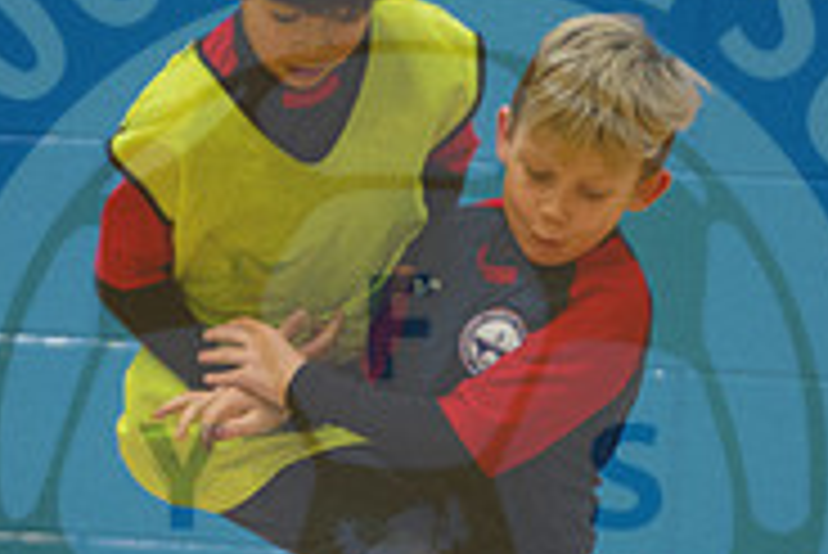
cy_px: 446
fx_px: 28979
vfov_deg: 1.1
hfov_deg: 1.6
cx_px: 396
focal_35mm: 1259
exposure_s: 1/320
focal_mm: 400
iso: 8000
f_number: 5.6
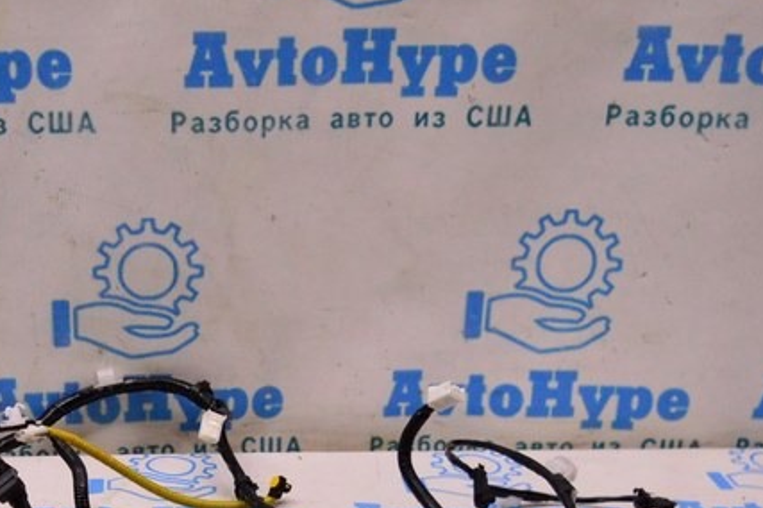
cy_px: 538
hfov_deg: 27.3
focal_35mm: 72
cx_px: 116
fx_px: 1525
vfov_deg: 18.3
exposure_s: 1/400
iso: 1600
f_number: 4
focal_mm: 20
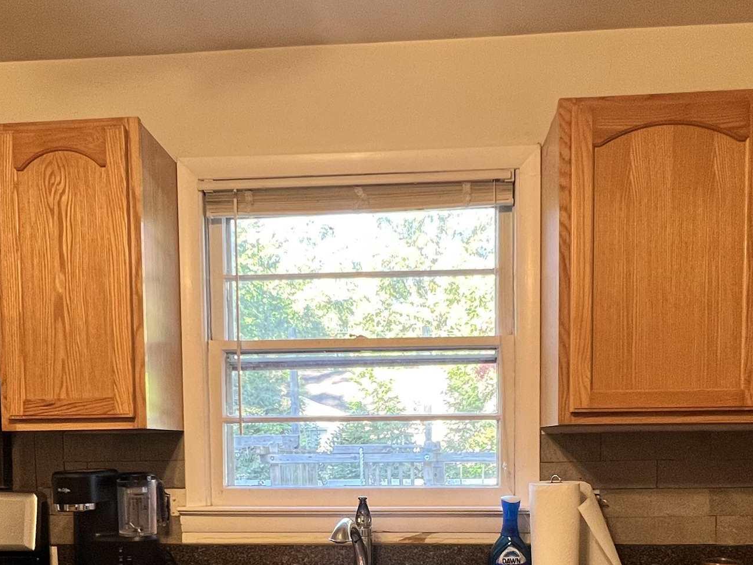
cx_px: 372
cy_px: 486
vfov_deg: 42.4
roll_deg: +0.7
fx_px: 674
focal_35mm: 31
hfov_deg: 58.3
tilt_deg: -4.3
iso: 160
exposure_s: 1/99
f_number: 1.8
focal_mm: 1.57
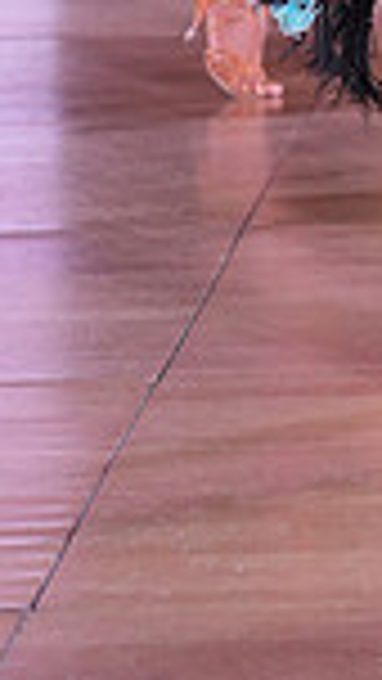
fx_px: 4913
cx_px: 789
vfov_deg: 7.7
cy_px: -540
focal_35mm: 273
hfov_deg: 4.4
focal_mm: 68
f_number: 4
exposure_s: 1/400
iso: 2500
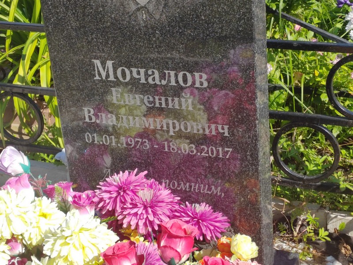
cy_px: 132
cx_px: 176
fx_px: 775
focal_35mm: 76
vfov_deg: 19.4
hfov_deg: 25.7
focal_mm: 5.52
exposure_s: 1/1100
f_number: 1.9
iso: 100
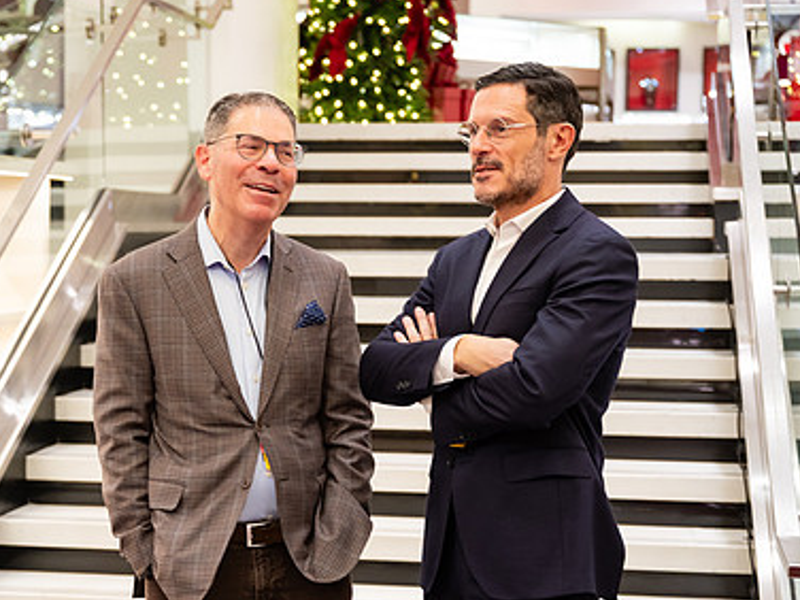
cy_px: 355
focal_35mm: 73
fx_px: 1687
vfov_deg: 20.1
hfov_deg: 26.6
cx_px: 332
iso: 1250
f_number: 3.2
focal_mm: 47
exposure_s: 1/160
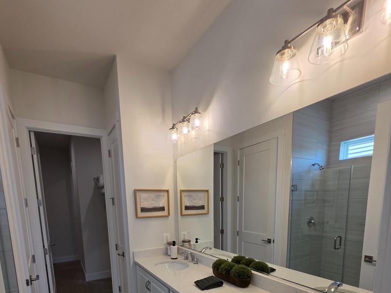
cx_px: 189
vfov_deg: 64.6
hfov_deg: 87.7
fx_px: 203
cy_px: 238
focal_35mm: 18
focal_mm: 2.2
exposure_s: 1/120
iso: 40
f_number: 1.9
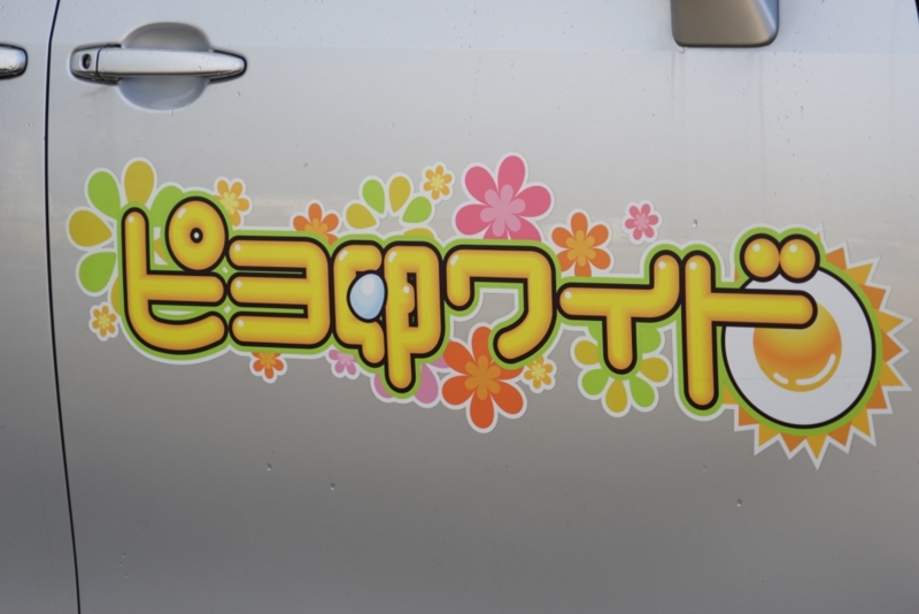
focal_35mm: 117
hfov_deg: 17.5
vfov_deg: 11.7
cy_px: 307
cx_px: 460
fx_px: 2988
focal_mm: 117
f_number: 6.3
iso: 100
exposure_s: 1/125
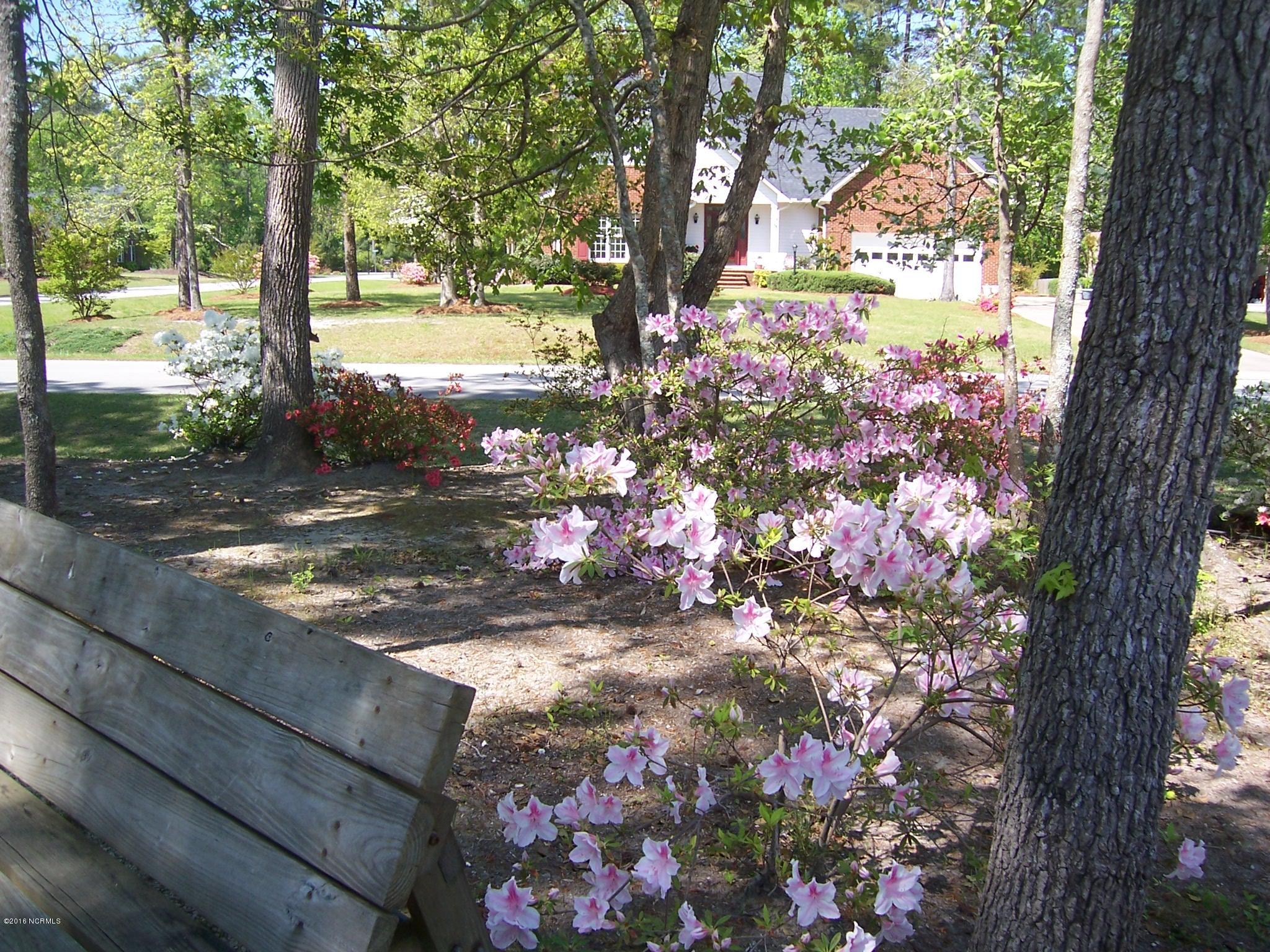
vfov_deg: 39.7
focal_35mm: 36
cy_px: 476
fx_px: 1321
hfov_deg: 51.4
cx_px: 635
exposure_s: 1/350
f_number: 3
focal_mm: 6
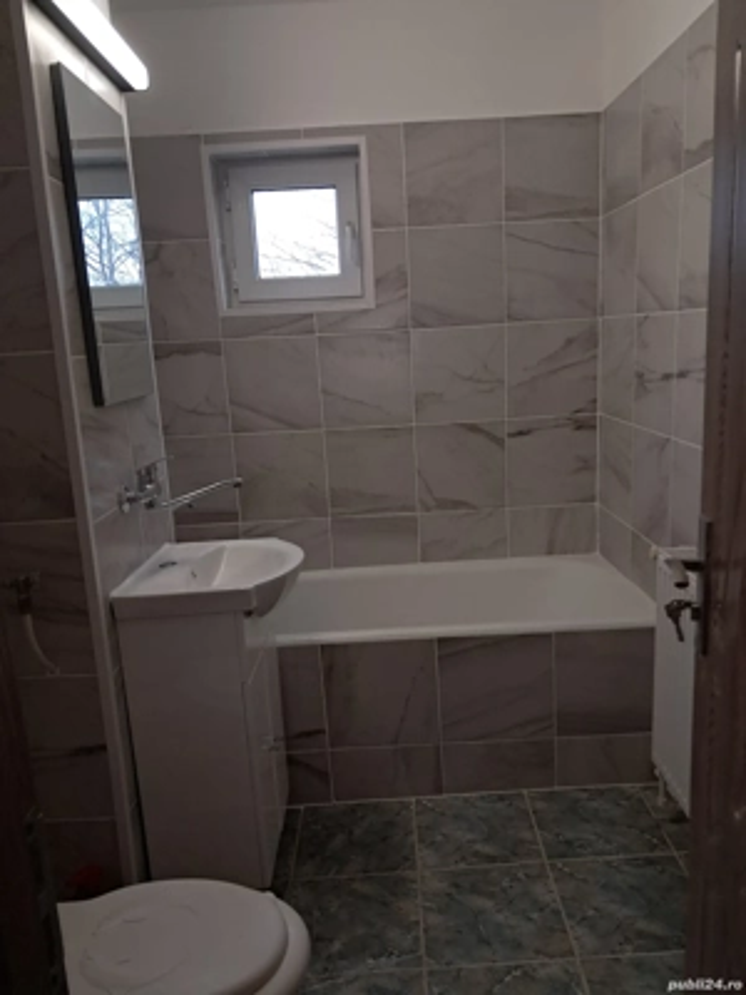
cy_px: 498
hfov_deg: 51.4
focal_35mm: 27
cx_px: 373
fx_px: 776
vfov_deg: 65.3
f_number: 1.8
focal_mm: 4
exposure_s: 1/60
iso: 80
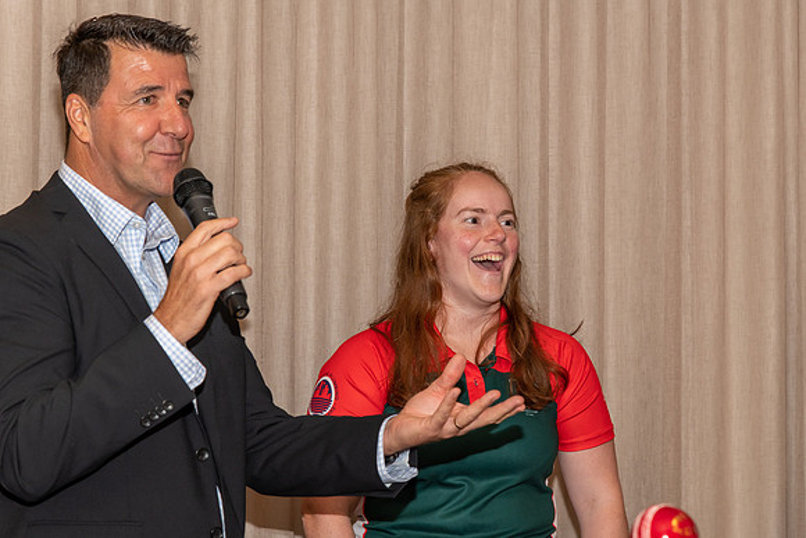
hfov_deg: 22.3
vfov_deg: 15.0
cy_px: 270
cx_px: 417
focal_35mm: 91
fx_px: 2043
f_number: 5.6
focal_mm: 86
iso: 800
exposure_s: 1/60
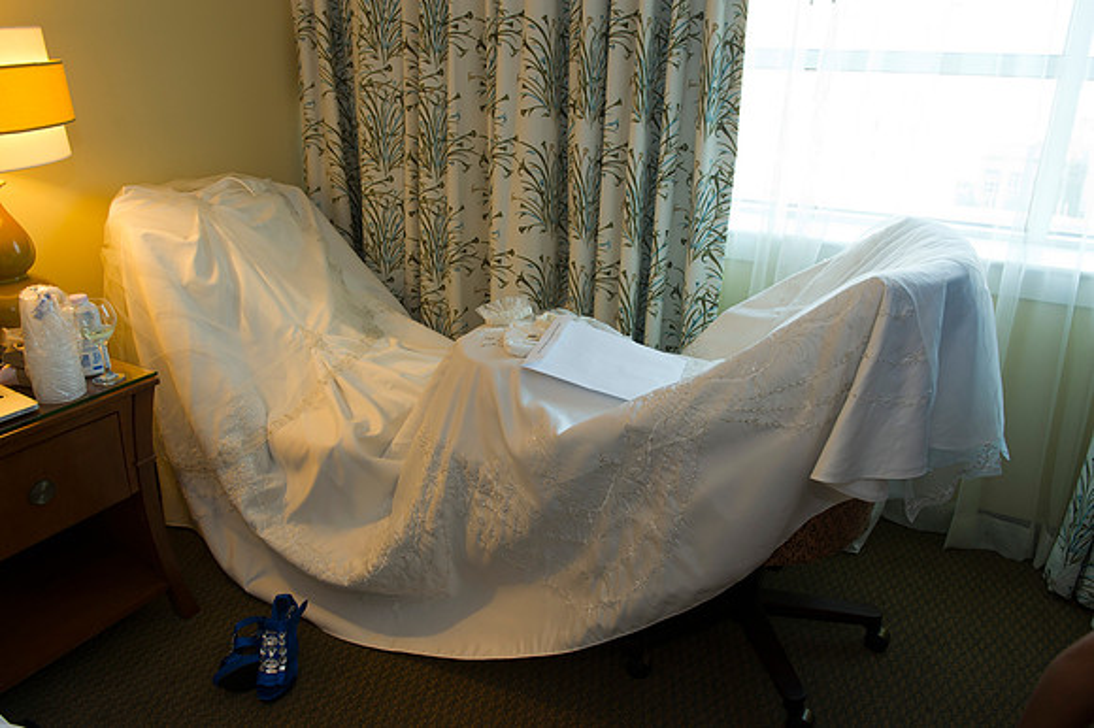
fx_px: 820
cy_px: 364
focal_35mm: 27
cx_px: 547
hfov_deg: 67.4
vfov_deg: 47.9
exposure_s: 1/50
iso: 640
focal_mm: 27
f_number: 5.6
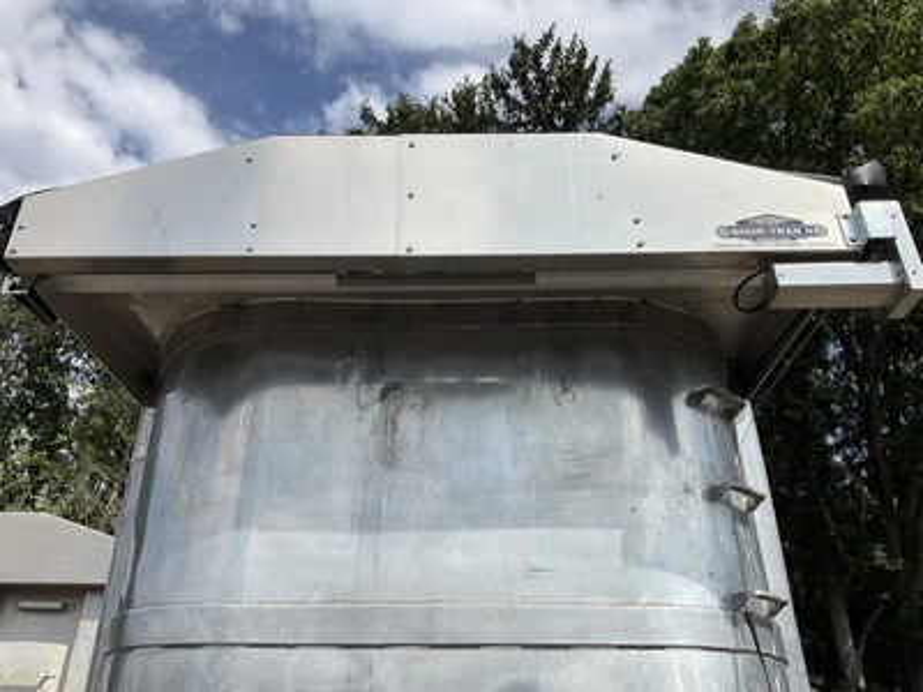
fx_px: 773
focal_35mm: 29
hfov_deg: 61.7
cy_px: 346
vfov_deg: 48.2
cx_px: 462
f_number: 1.8
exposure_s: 1/3125
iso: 25
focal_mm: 3
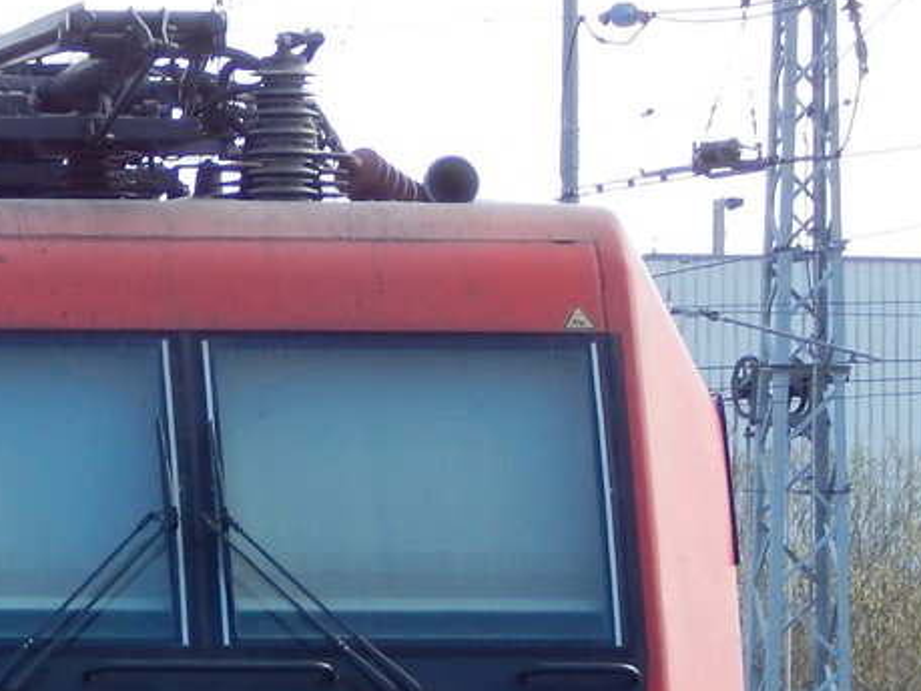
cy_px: 878
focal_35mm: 541
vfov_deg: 2.7
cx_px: 66
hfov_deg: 3.7
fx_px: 14390
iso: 125
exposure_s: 1/250
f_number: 5.4
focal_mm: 37.1
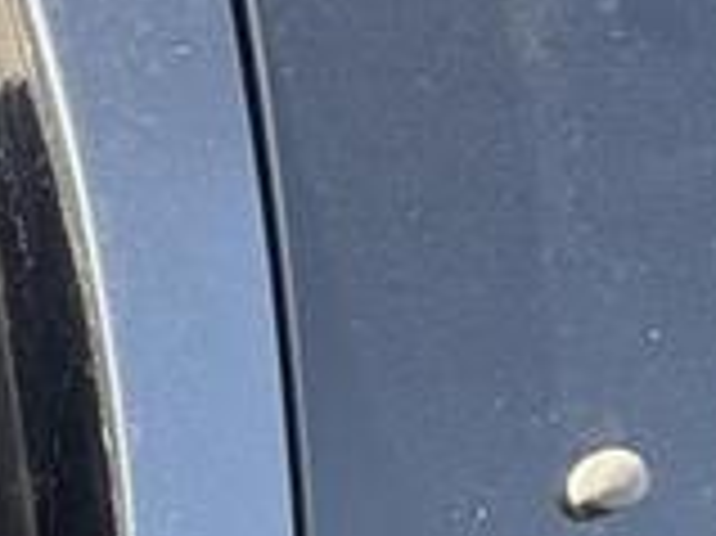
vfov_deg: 14.8
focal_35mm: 79
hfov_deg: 14.8
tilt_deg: -20.0
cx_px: -1018
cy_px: 1113
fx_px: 1633
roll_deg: +1.7
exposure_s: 1/129
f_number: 2.2
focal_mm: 2.22
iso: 64
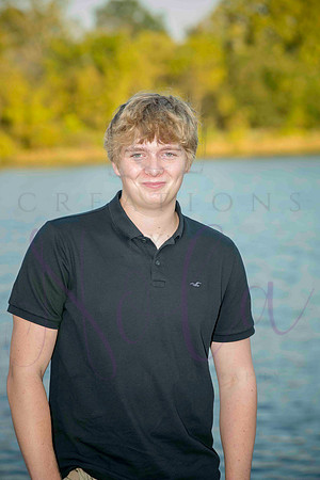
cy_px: 240
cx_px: 160
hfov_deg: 11.0
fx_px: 1667
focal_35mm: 125
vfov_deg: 16.4
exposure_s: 1/640
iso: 800
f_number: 5.6
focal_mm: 125
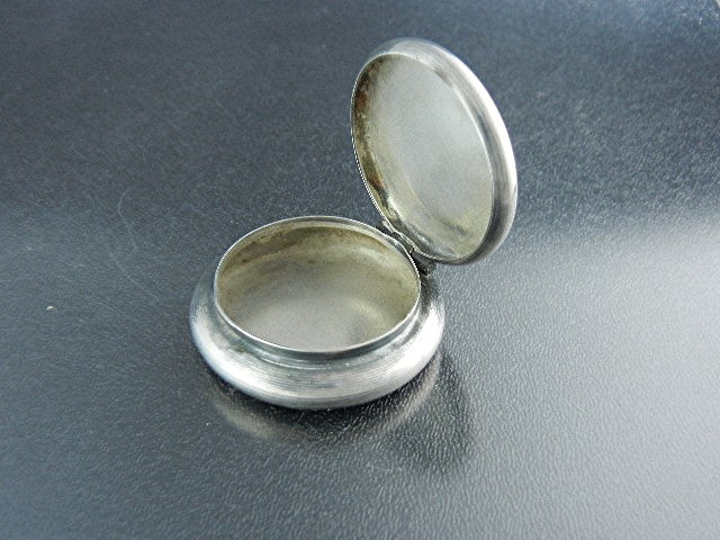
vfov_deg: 32.2
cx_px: 360
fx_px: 936
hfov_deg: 42.1
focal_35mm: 45
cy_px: 270
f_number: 3.8
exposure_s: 1/5.6
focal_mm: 8.1
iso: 200
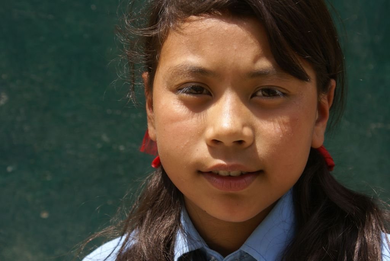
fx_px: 1139
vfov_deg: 13.1
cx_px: 195
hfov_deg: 19.4
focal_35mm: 105
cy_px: 130
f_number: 8
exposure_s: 1/125
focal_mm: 70
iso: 100
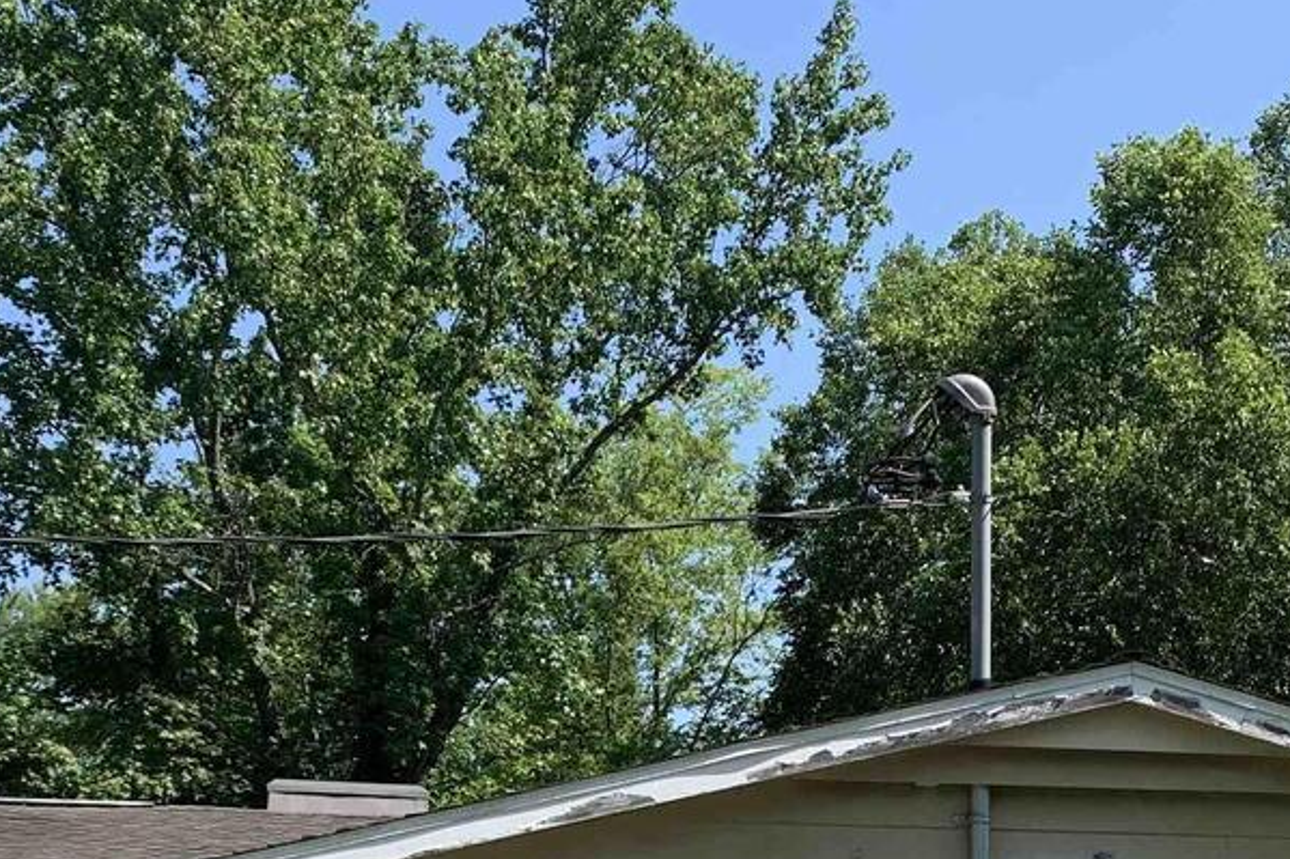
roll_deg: -0.8
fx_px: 2328
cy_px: 980
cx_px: 594
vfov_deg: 19.9
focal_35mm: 65
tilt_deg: +1.1
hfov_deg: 31.0
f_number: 1.8
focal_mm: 4.25
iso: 25
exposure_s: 1/1299
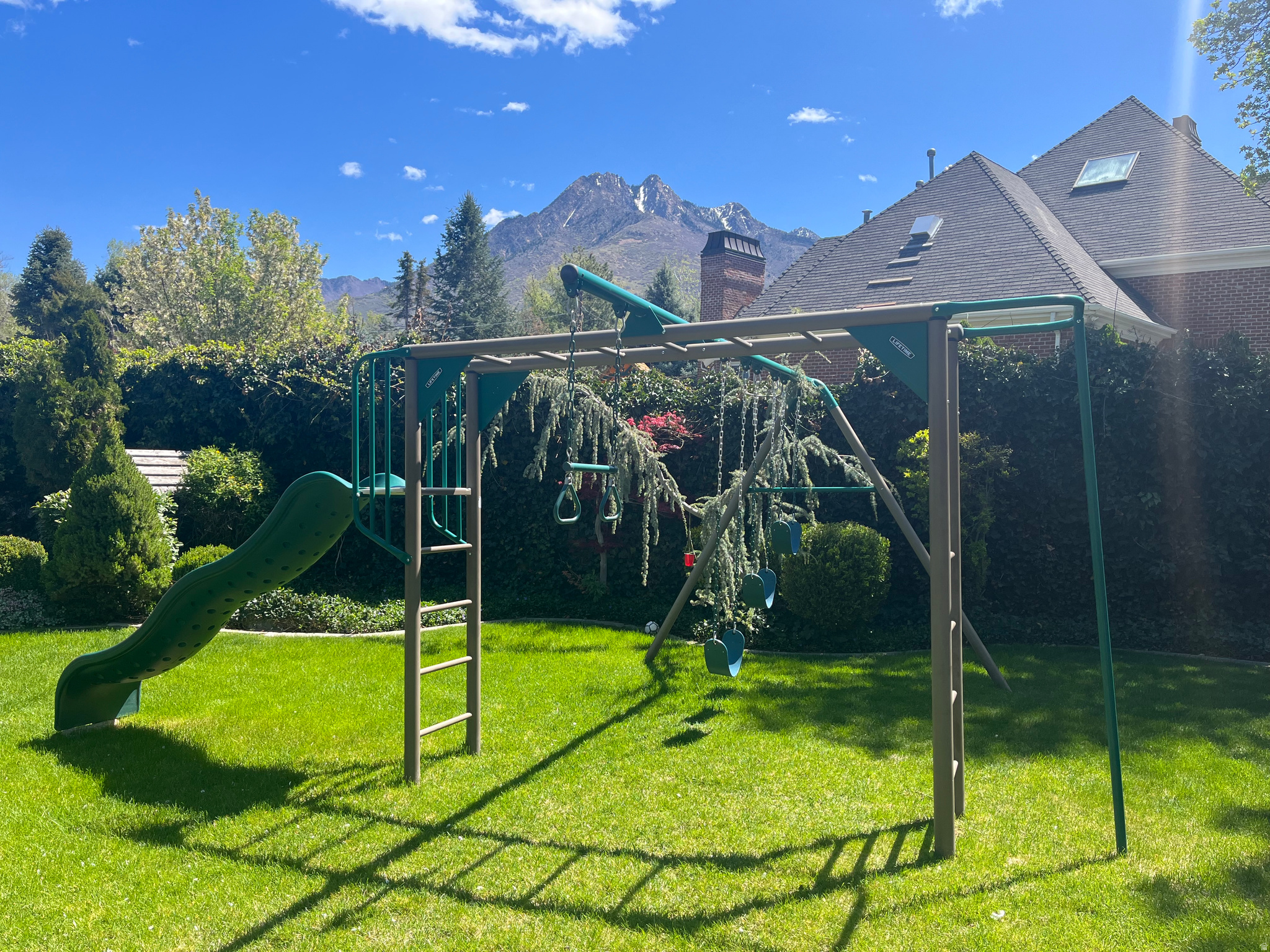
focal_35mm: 26
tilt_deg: -1.8
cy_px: 476
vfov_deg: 53.1
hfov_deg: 67.3
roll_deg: -0.9
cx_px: 635
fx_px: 954
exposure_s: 1/1536
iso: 50
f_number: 1.6
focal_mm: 5.1
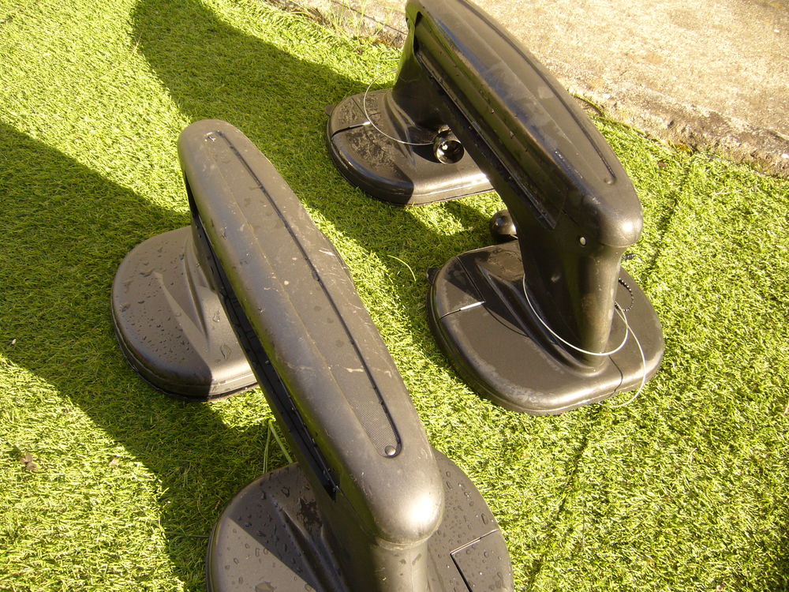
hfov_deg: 52.6
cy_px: 296
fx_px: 798
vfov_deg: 40.7
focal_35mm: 35
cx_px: 394
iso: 80
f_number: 2.8
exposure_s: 1/160
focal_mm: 5.8
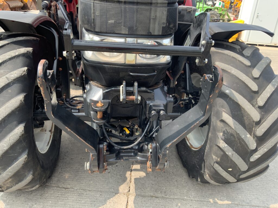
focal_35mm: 29
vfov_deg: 48.2
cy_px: 104
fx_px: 233
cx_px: 139
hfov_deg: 61.7
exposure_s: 1/191
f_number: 1.8
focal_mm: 3
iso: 16
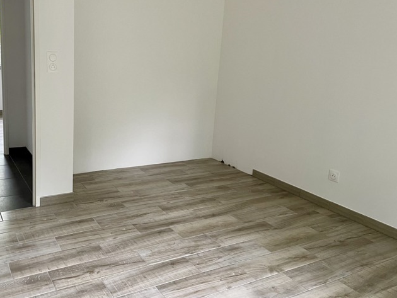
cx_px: 147
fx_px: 379
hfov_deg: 54.7
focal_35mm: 33
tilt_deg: -11.5
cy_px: 127
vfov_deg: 42.9
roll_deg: -2.8
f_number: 1.6
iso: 125
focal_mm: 4.2
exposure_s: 1/61
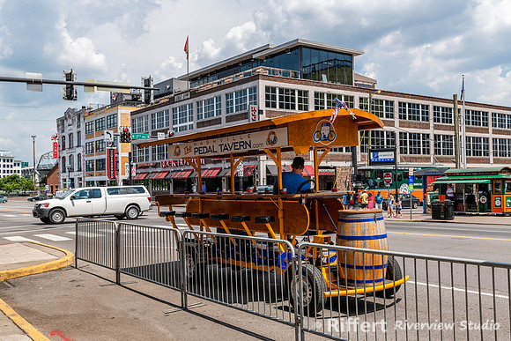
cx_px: 256
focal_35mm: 36
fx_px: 511
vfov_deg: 36.9
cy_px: 170
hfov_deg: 53.1
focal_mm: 36
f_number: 8
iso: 64
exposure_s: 1/160
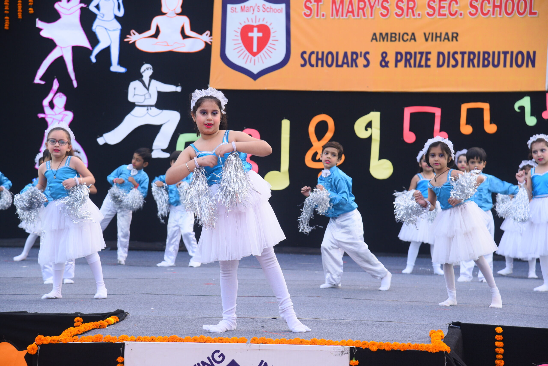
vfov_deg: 14.0
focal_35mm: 98
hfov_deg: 20.8
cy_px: 183
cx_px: 274
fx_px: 1492
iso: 800
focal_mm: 98
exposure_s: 1/125
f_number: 4.5
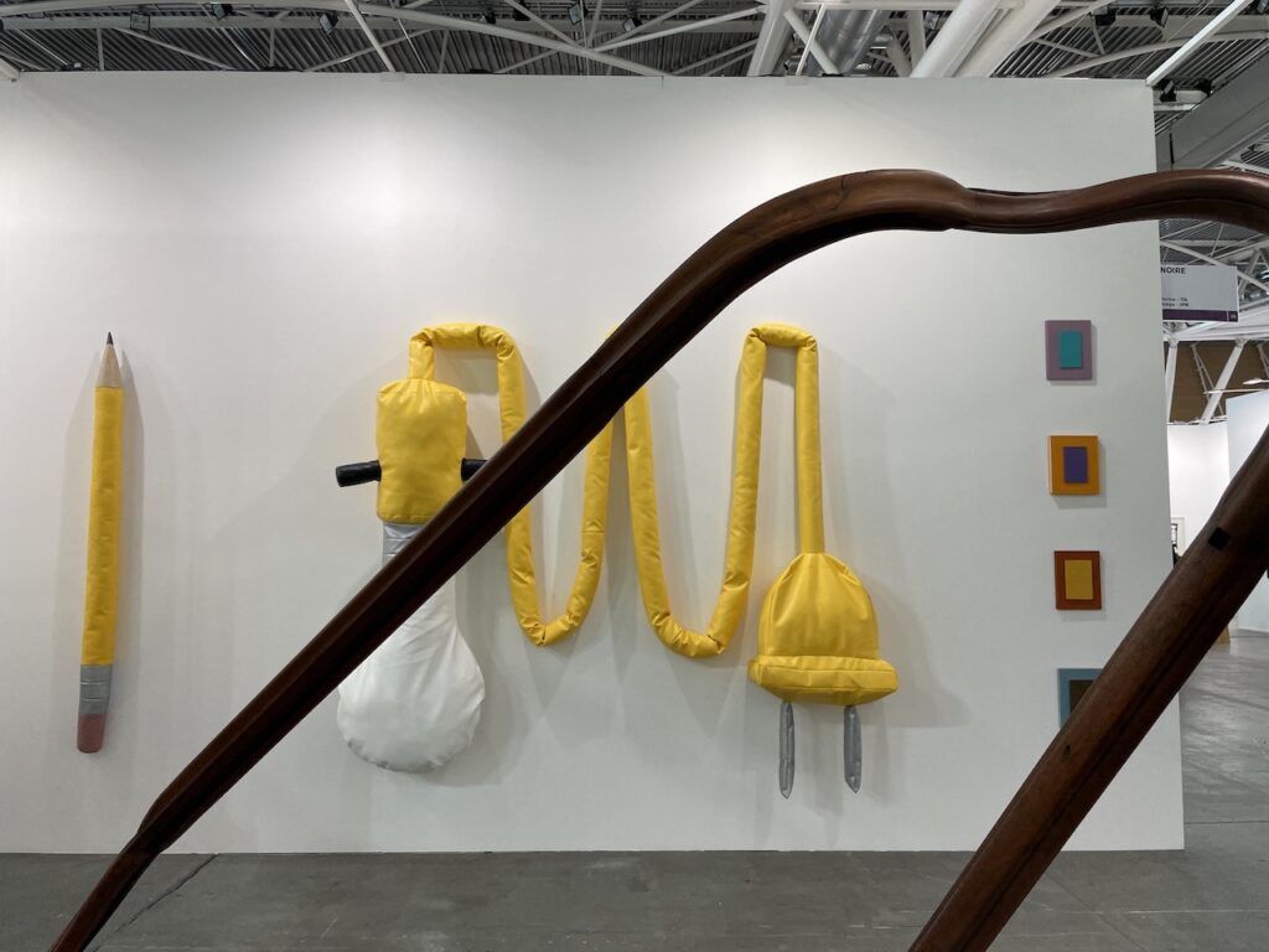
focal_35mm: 26
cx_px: 634
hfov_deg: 67.3
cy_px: 476
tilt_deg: +4.0
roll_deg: +0.1
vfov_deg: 53.1
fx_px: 953
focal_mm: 4.2
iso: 40
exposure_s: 1/100
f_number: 1.6
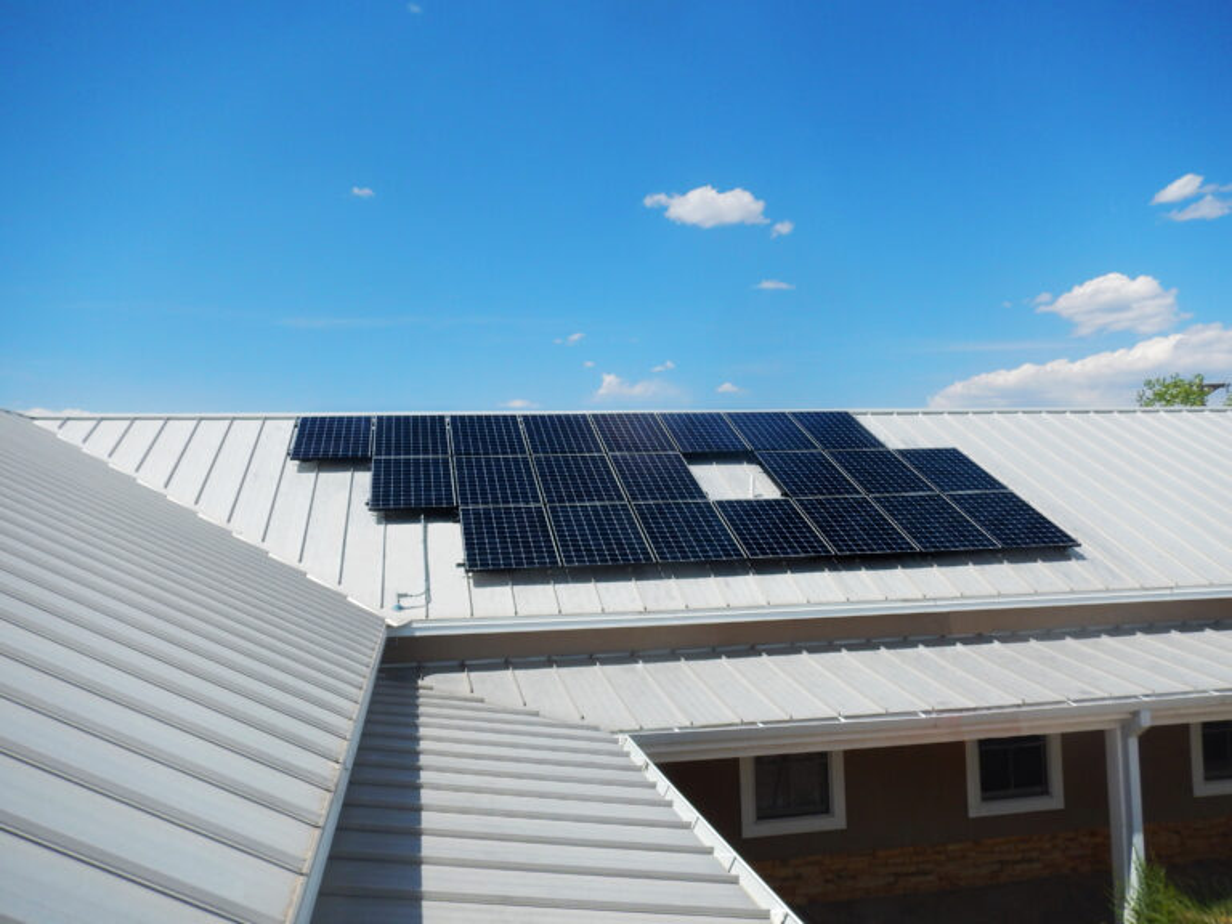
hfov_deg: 63.4
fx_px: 997
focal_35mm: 28
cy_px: 462
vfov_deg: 49.7
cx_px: 616
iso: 125
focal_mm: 5
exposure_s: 1/400
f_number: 7.8
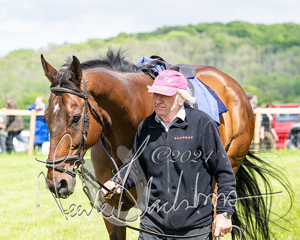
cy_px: 112
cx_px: 140
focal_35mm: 229
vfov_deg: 6.8
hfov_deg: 8.4
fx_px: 2031
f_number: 9
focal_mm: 185
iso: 800
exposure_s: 1/1250
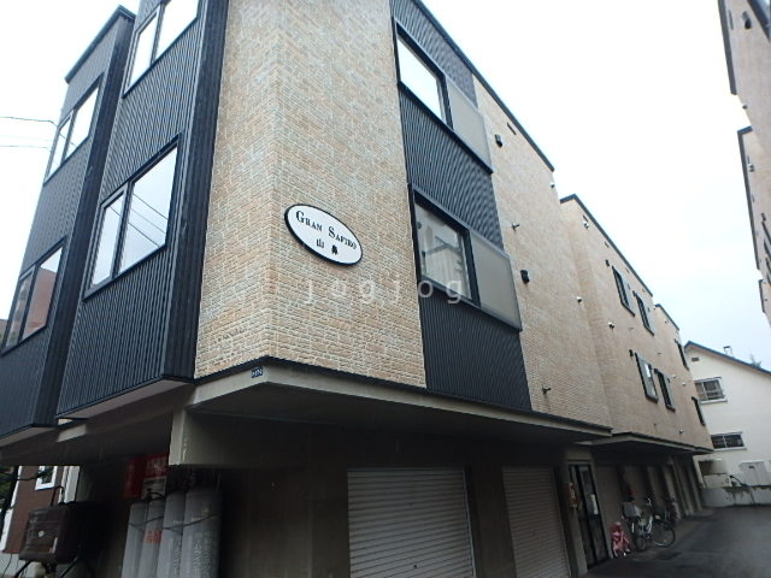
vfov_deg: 63.4
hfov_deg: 79.0
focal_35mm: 21
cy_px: 289
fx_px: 468
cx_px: 386
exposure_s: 1/320
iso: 125
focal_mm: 3.7
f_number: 3.5
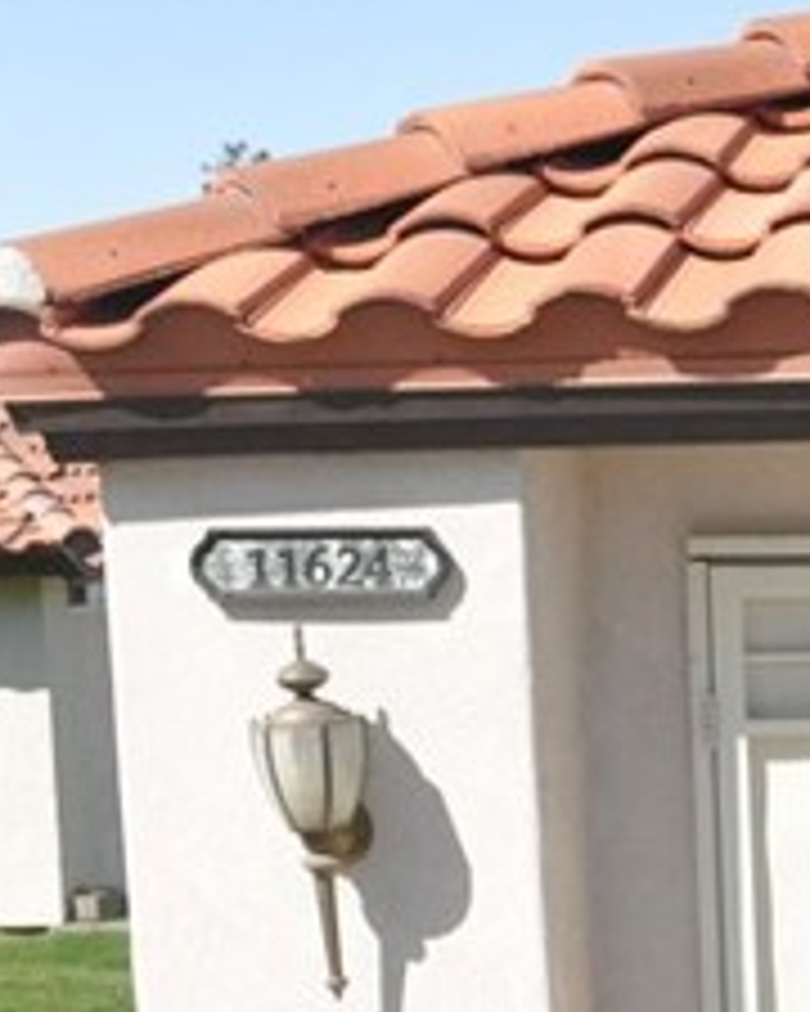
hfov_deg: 11.9
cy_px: 922
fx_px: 3446
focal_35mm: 115
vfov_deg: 16.5
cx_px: 1629
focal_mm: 18
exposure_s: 1/4000
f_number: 7.1
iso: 1800
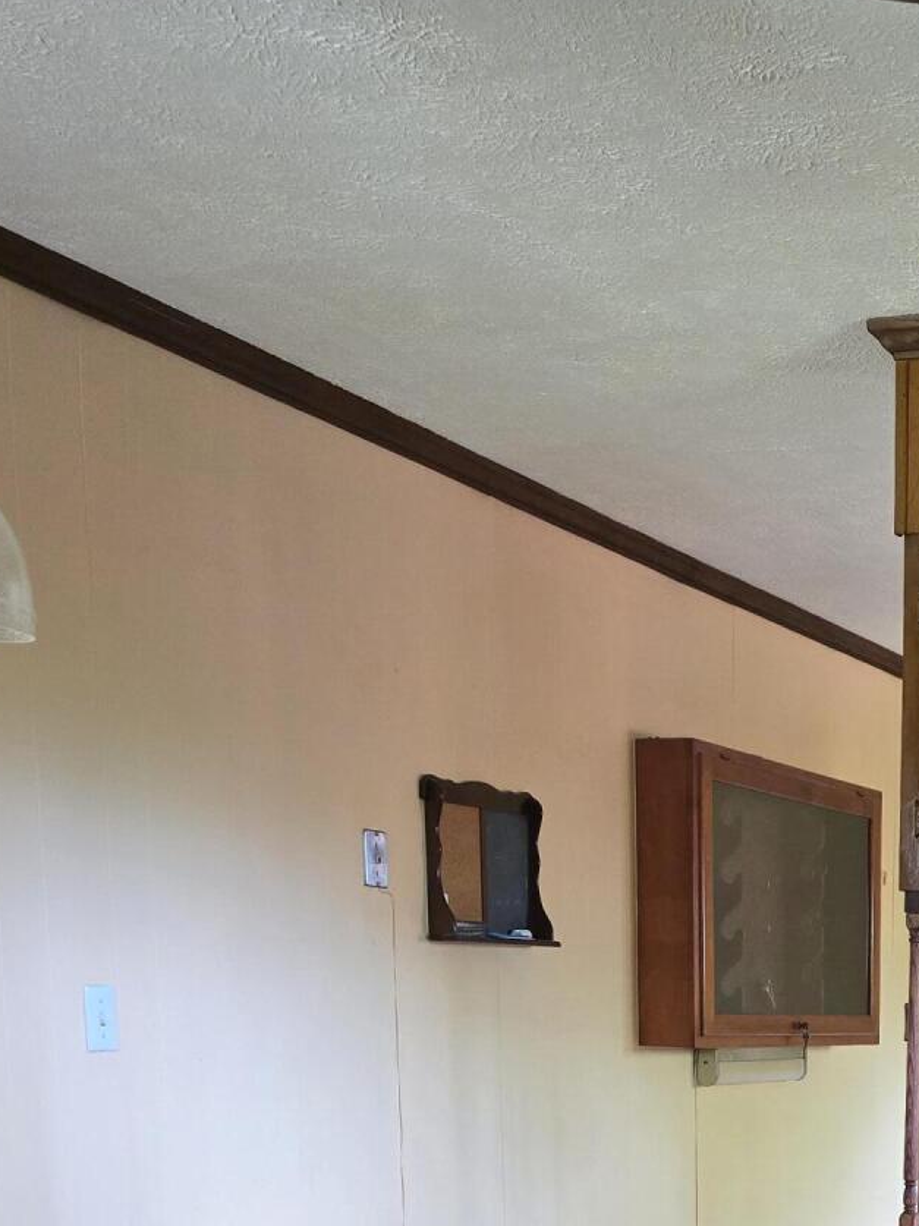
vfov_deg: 30.3
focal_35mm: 55
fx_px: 1947
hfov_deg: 25.2
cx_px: 938
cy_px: 1425
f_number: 1.7
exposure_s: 1/120
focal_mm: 6.3
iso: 800
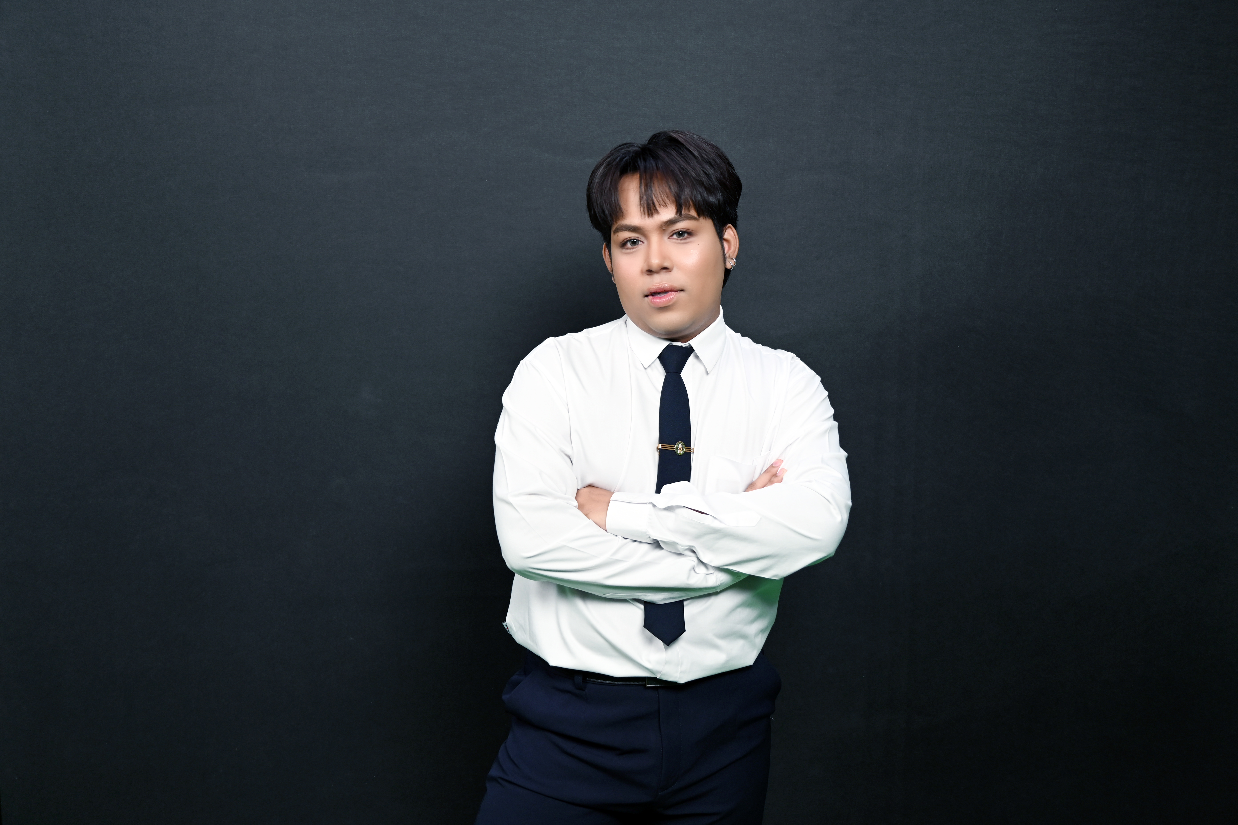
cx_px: 619
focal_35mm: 35
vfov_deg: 37.6
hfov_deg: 54.1
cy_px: 412
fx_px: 1212
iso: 250
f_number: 3.8
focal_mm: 23.5
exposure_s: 1/40
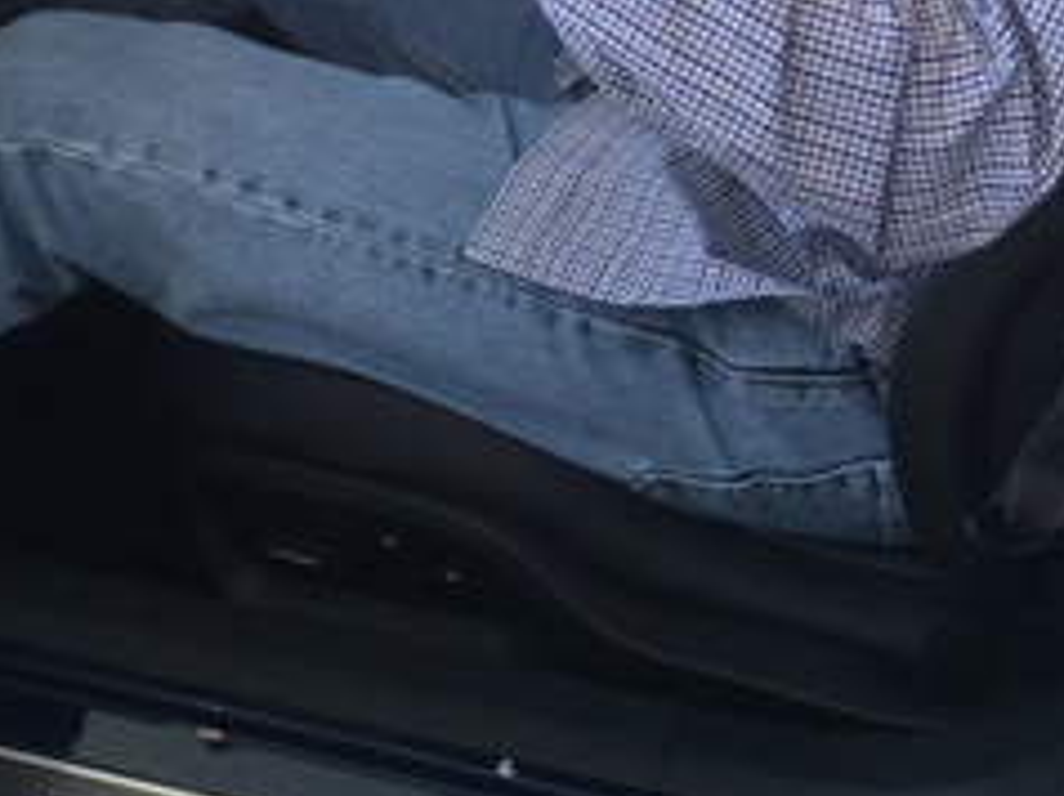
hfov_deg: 25.0
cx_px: 447
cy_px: -188
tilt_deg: -23.5
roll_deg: +4.0
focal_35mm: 78
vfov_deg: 17.8
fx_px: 2395
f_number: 2.2
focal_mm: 4.15
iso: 25
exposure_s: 1/120
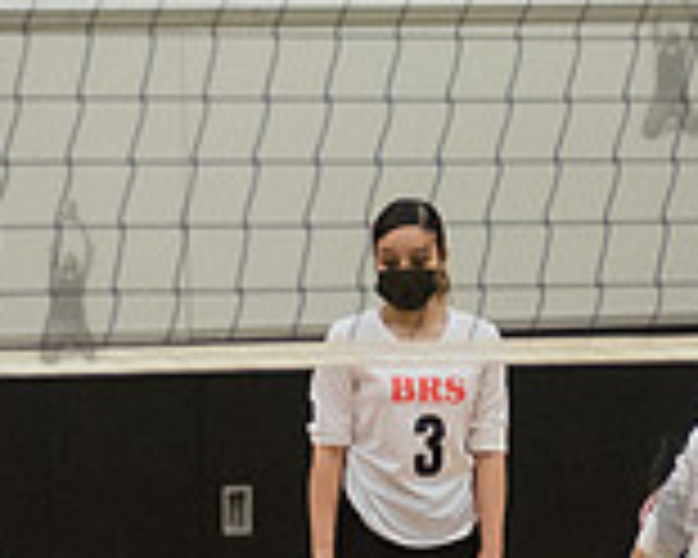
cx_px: 543
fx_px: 8077
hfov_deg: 4.9
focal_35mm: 391
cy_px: 199
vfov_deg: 4.0
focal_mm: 80
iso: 5000
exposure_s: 1/400
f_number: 3.2
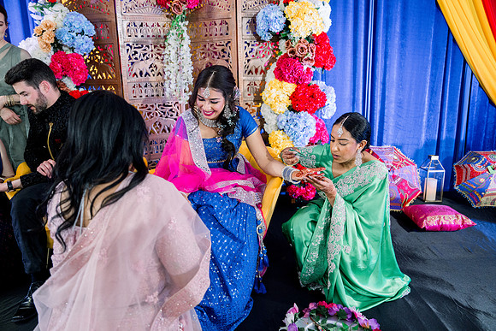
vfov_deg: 53.2
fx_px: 331
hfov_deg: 73.7
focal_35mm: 24
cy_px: 166
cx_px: 248
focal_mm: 24
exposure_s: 1/125
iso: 1250
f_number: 2.8
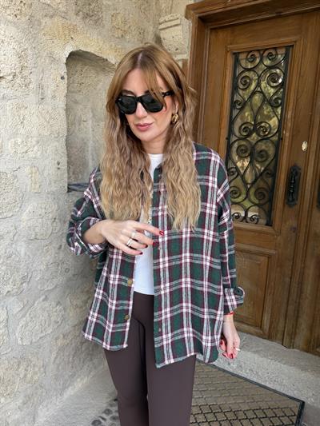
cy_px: 213
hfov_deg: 56.8
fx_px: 296
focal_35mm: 24
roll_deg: -2.9
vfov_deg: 71.6
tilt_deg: -10.2
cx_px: 160
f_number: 1.78
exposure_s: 1/121
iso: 200
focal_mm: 6.76
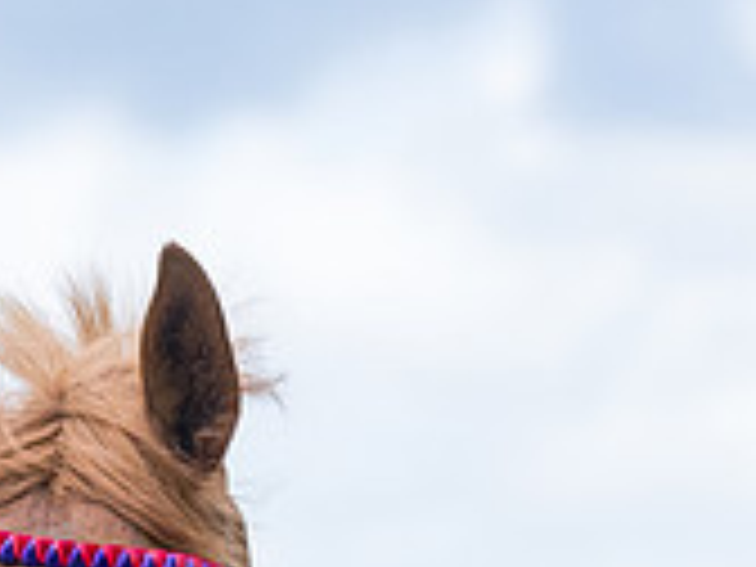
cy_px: 940
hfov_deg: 2.8
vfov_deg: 2.1
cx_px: 556
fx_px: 15331
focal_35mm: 702
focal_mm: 115
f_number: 4
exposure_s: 1/4000
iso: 800
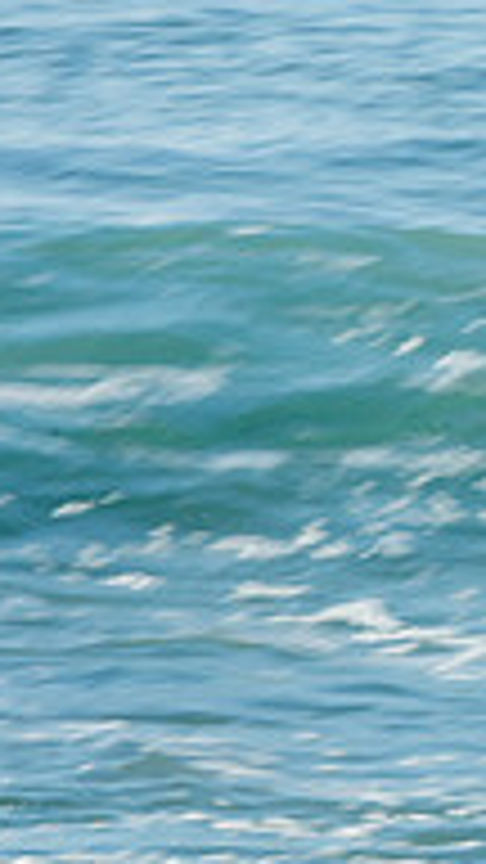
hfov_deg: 0.8
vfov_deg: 1.4
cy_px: 196
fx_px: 34869
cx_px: 1076
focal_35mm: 1522
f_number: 25
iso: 100
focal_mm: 320
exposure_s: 1/30
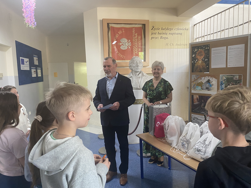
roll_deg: +1.4
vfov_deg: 53.1
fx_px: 189
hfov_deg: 67.3
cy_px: 94
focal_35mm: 26
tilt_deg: -7.0
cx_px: 126
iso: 250
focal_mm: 4.25
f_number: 1.8
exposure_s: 1/60
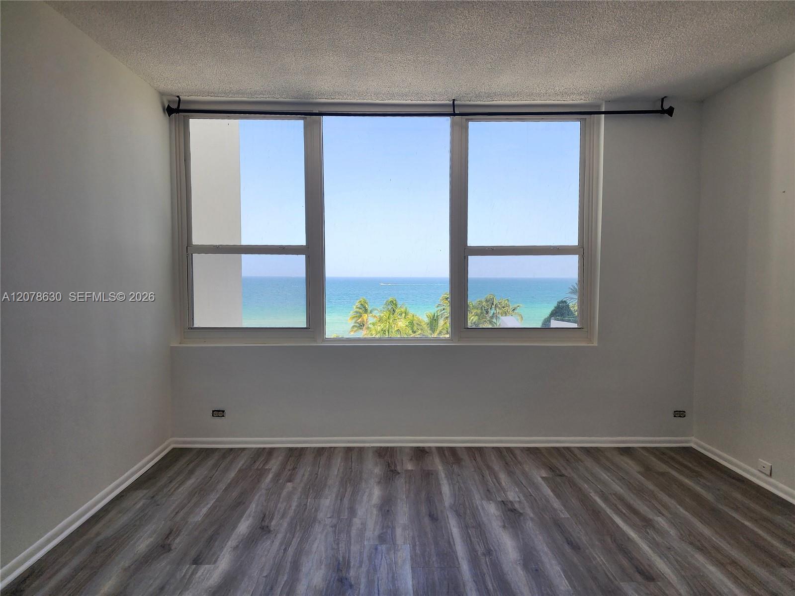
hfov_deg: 73.9
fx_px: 528
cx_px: 398
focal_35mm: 23
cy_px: 298
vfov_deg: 58.9
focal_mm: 6.4
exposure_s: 1/182
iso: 20
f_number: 1.8
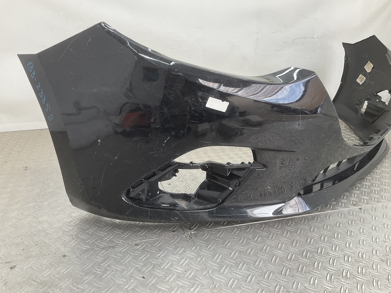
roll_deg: -3.9
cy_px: 146
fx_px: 328
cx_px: 196
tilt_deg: -20.2
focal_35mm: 29
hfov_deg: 61.7
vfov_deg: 48.2
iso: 25
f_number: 1.8
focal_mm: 3
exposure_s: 1/100
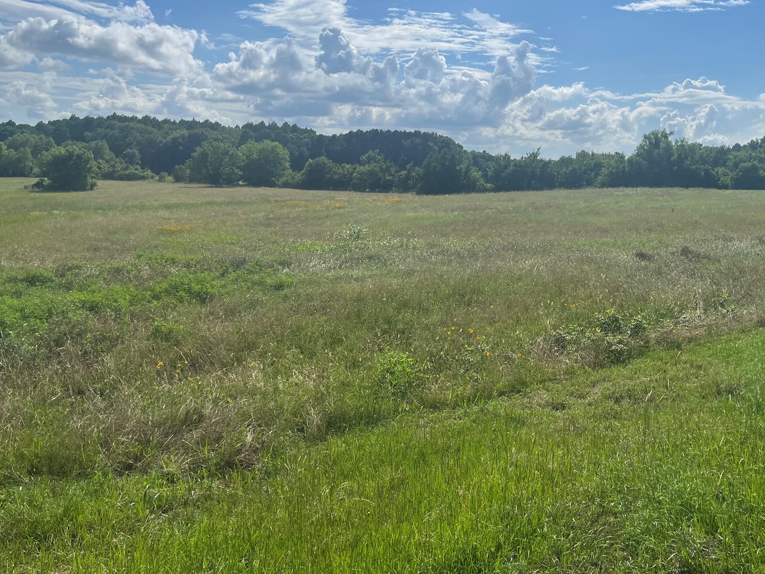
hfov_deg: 53.2
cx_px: 492
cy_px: 233
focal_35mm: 34
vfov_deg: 41.6
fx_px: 752
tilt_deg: -5.0
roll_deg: -2.1
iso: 50
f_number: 1.6
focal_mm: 5.1
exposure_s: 1/9901
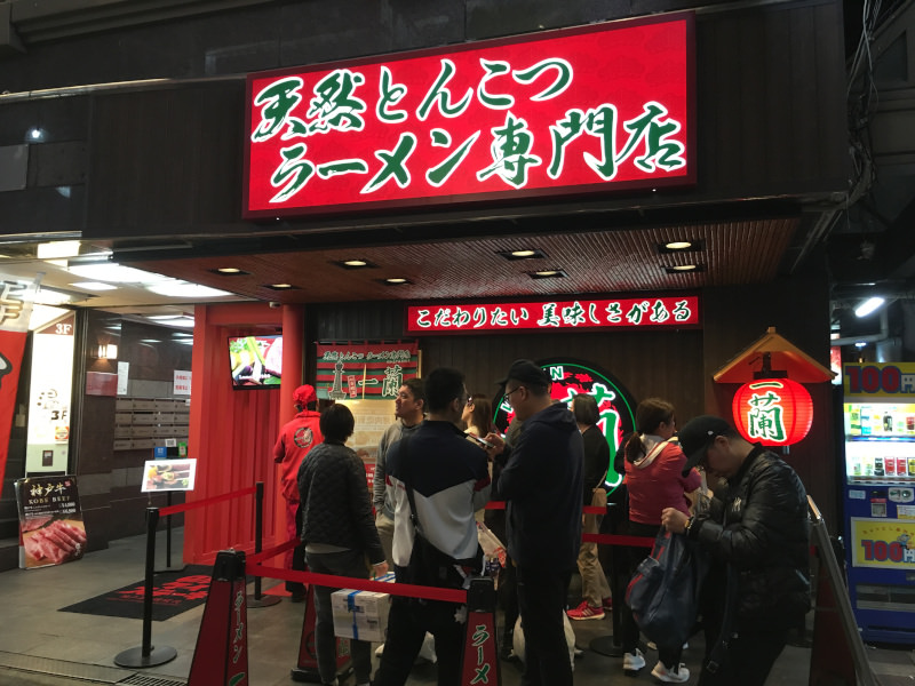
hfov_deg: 61.7
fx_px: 767
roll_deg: -0.5
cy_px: 343
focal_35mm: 29
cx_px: 458
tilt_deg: +5.4
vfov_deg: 48.2
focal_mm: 4.15
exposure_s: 1/30
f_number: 2.2
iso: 100
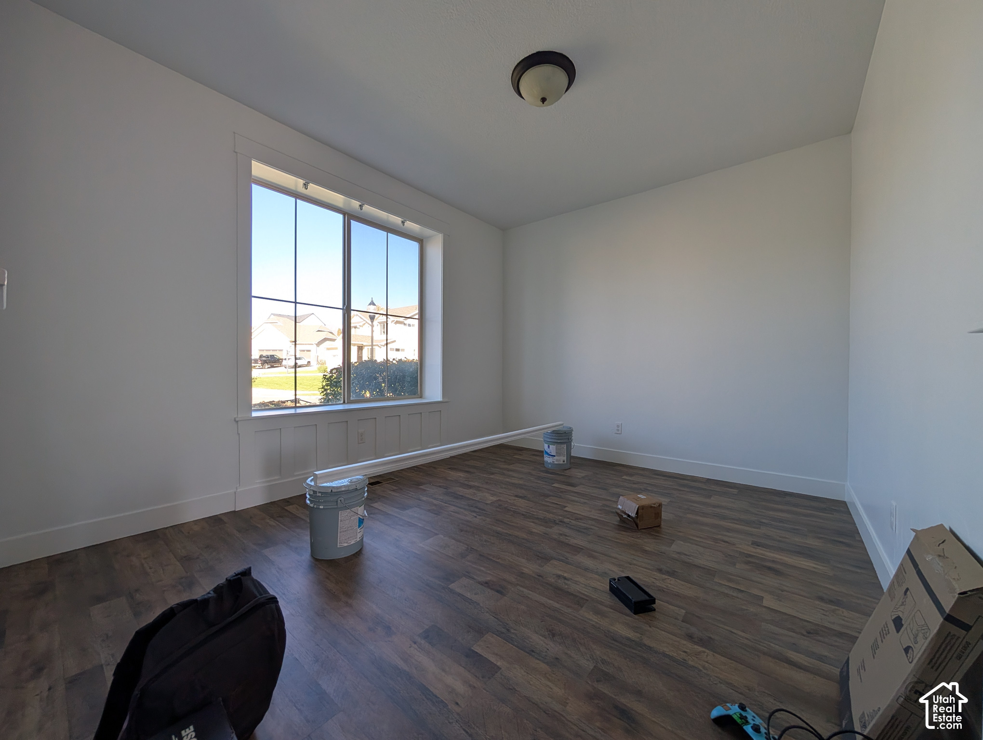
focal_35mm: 12
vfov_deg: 94.6
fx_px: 341
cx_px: 492
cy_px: 370
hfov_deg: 110.5
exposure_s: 1/387
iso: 67
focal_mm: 2.02
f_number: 1.7
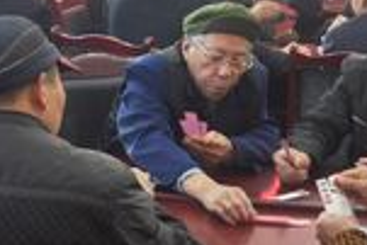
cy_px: 12
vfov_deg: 12.5
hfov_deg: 18.6
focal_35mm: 109
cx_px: 289
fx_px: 1112
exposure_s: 1/15
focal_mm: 22
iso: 560
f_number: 4
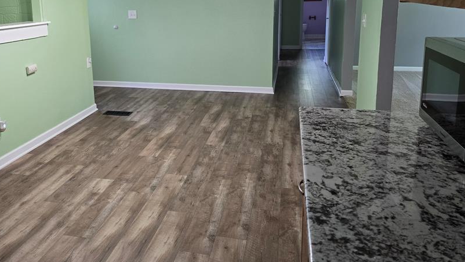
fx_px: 395
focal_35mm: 32
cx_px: 177
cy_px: 71
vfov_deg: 36.0
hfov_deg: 60.3
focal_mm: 6.3
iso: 250
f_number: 1.7
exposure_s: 1/120
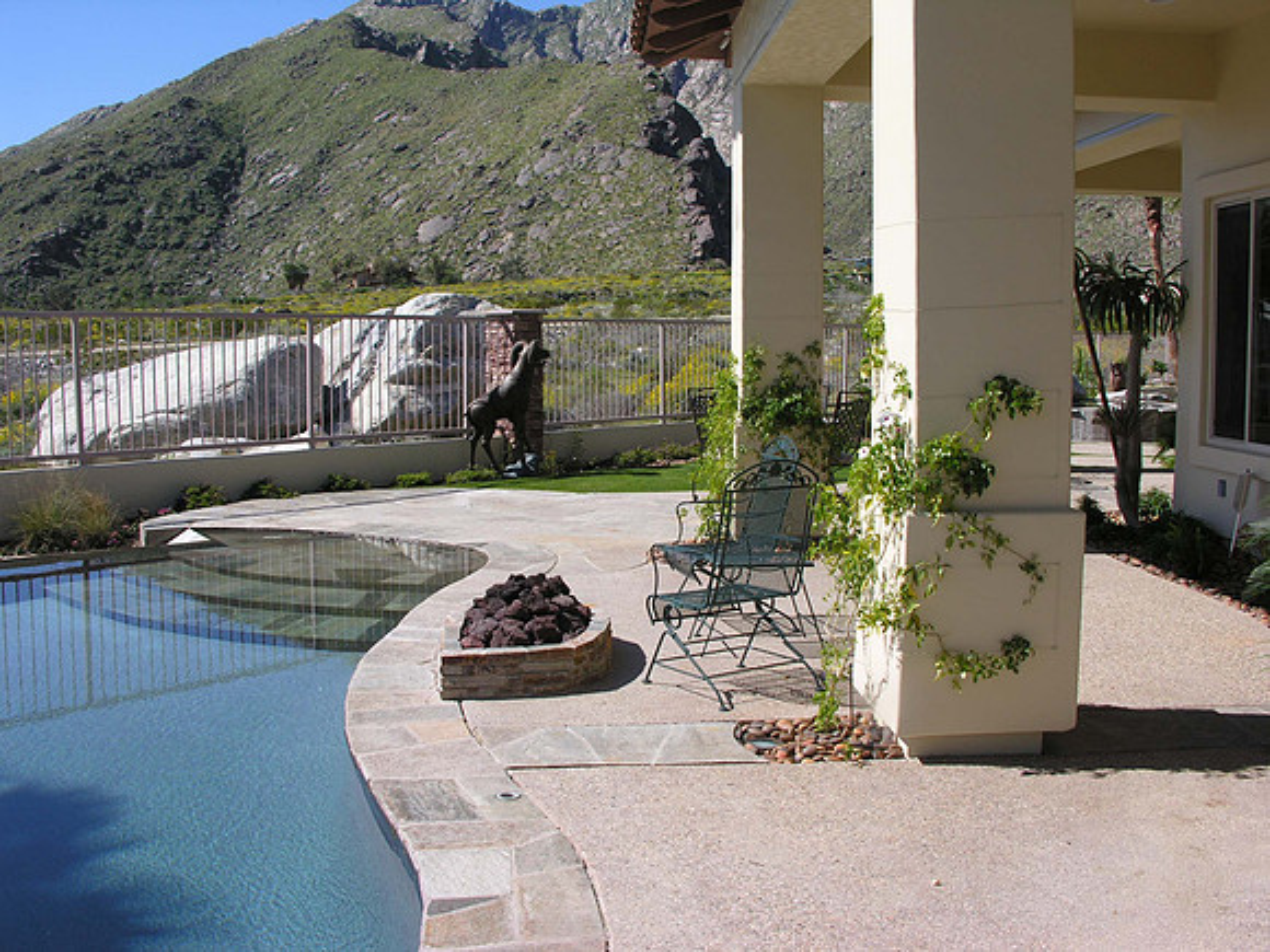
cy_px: 476
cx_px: 635
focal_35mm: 35
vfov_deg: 40.7
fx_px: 1284
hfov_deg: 52.6
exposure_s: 1/254
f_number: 6.3
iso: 50
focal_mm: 8.9
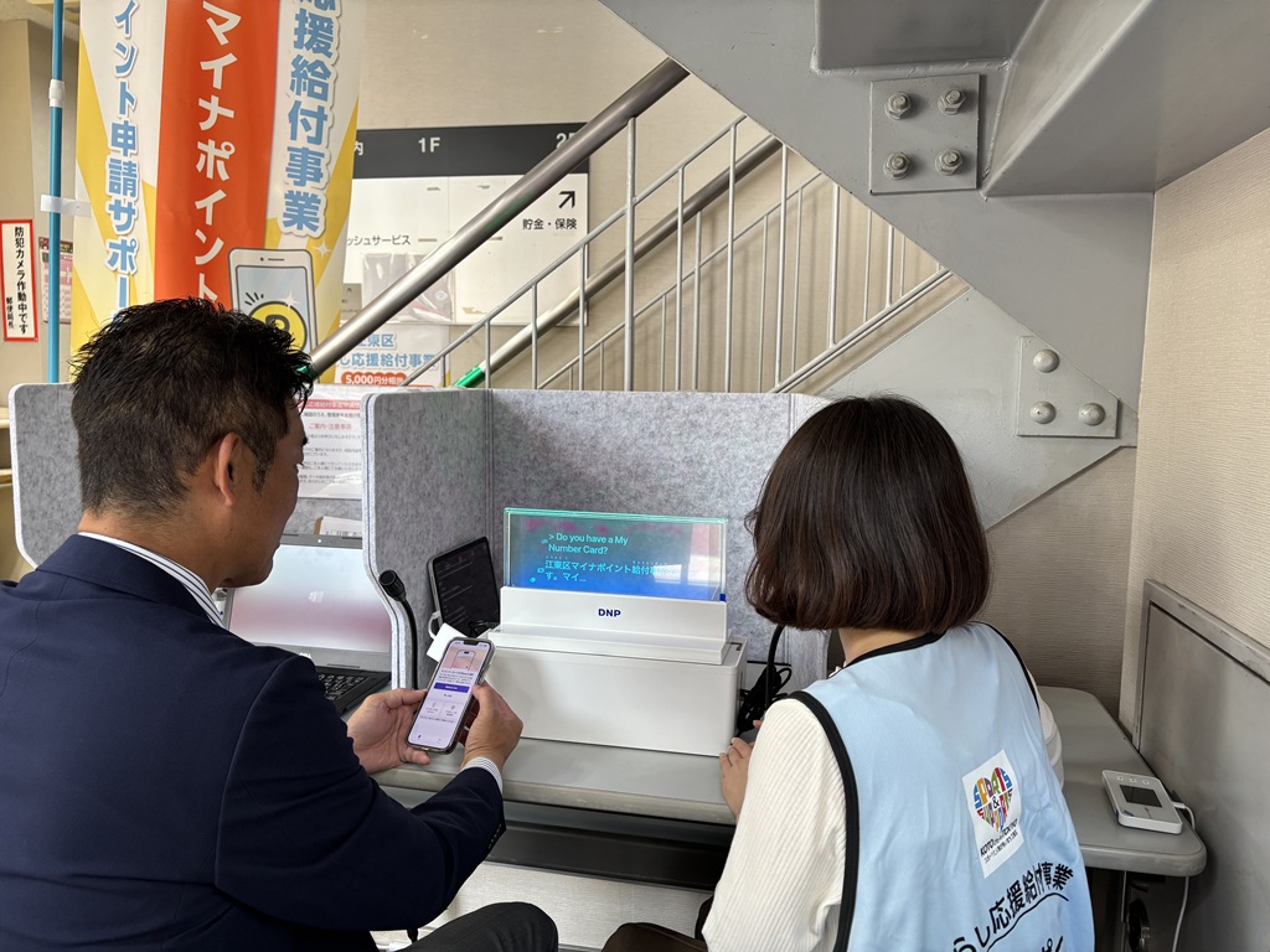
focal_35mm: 26
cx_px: 635
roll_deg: -2.3
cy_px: 476
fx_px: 954
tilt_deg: -6.1
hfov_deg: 67.3
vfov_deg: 53.1
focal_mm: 5.96
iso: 64
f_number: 1.6
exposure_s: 1/90
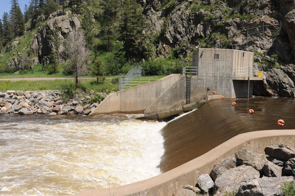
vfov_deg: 37.8
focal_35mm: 35
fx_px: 287
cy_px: 98
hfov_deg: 54.5
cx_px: 148
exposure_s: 1/400
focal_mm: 35
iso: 200
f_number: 9
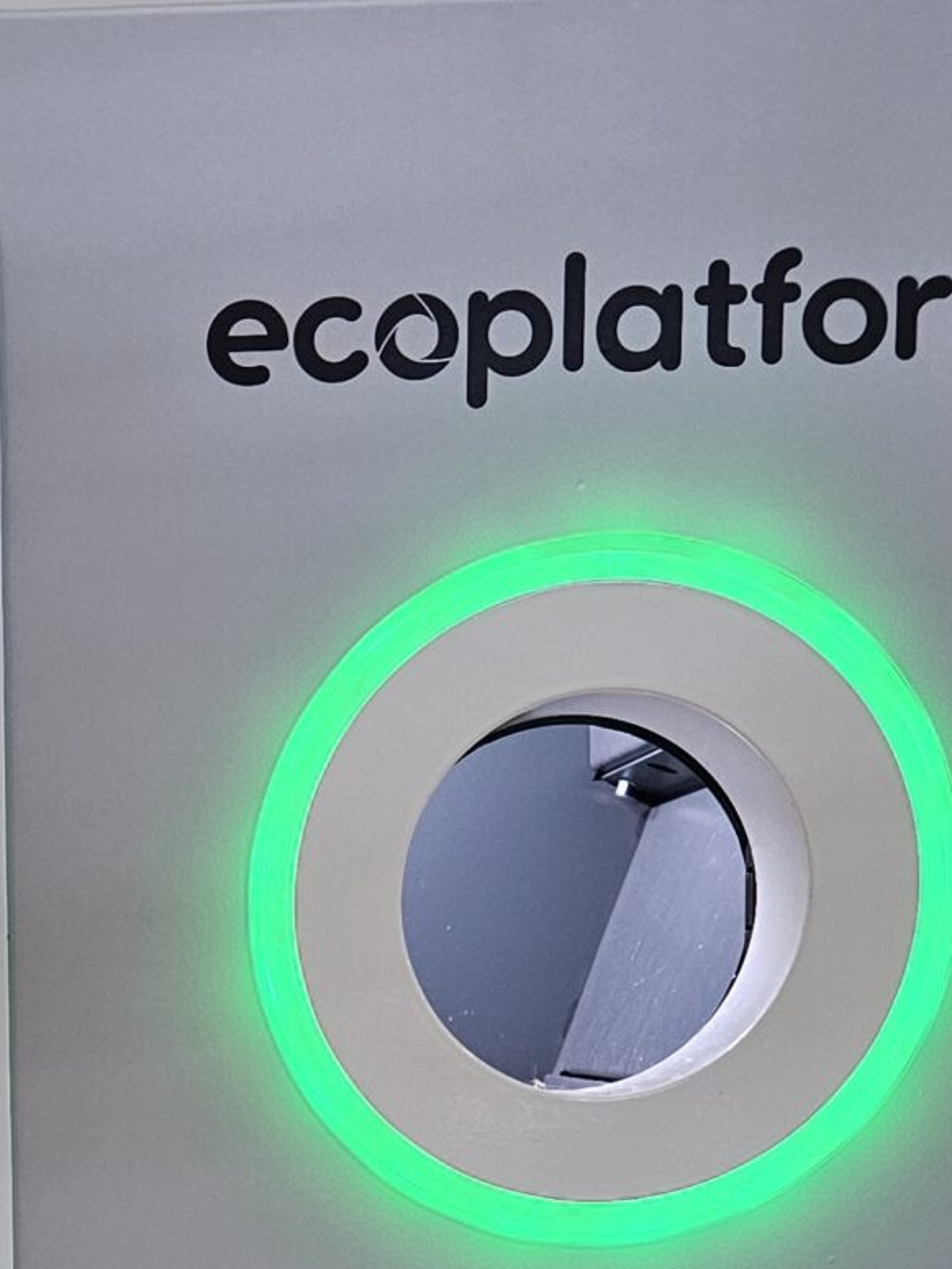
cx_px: -44
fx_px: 2788
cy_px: 1411
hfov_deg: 18.8
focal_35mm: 76
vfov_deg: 23.9
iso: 160
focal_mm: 5.4
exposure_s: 1/100
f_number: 1.8
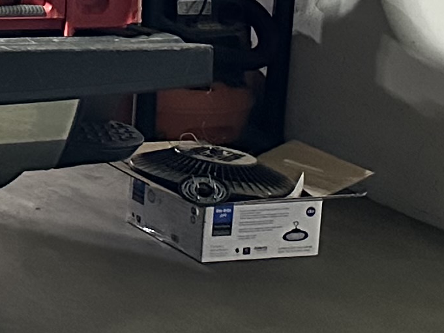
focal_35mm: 142
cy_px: -89
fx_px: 1822
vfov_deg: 10.3
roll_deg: -0.6
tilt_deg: -9.5
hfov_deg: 11.5
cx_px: -619
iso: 800
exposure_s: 1/60
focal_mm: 6.86
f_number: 1.78
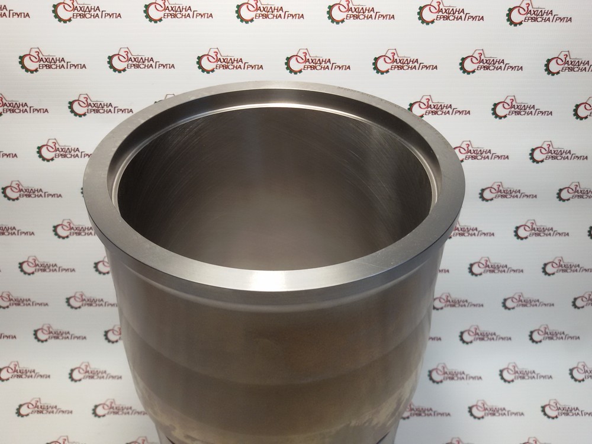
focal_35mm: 31
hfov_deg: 58.4
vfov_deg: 45.4
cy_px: 222
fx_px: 530
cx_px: 296
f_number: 2.4
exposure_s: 1/33
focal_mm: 2.93
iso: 40
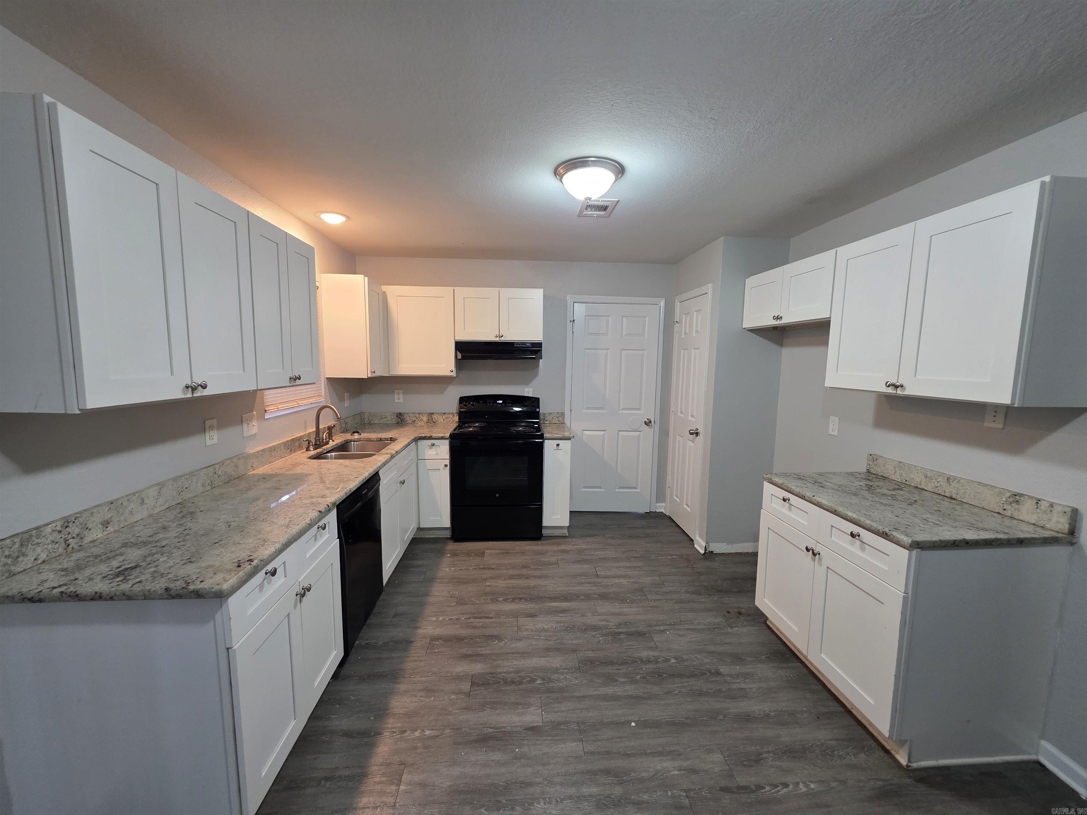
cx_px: 544
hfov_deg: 106.2
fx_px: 408
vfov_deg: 89.9
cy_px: 408
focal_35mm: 13
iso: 200
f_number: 1.9
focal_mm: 2.2
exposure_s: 1/60
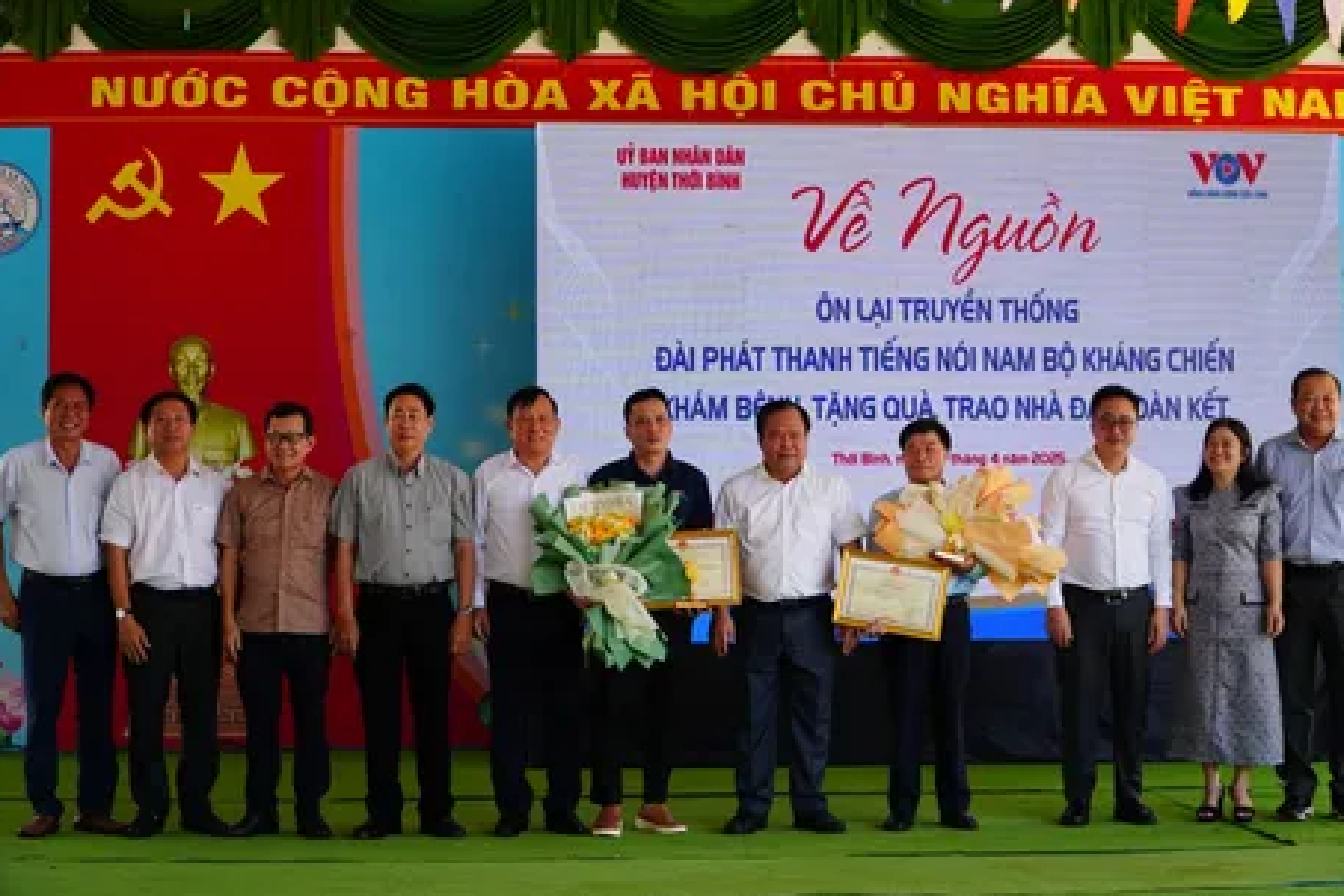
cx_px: 682
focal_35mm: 55
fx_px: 2035
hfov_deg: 36.5
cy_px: 433
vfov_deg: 24.8
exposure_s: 1/125
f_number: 4
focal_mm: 35
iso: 100
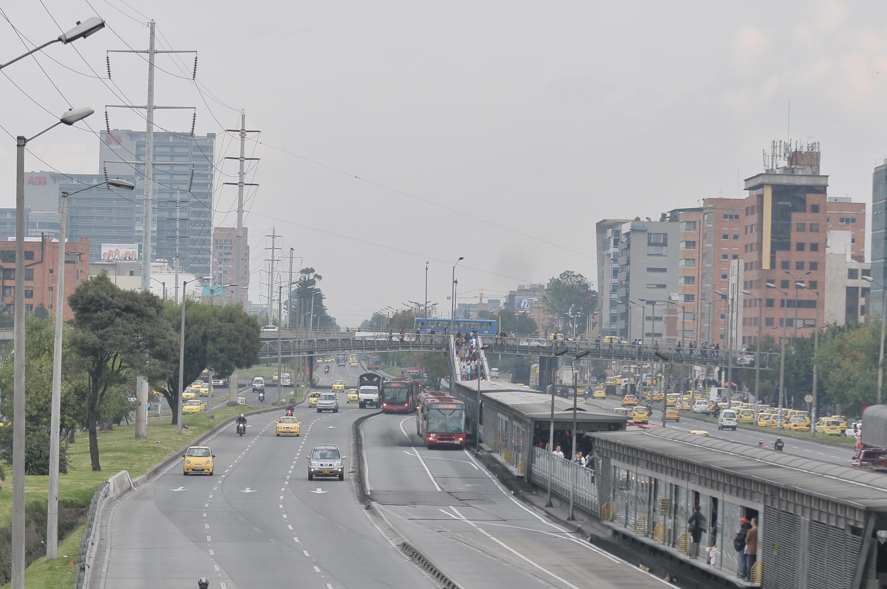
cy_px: 415
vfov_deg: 9.1
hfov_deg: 13.7
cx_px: 354
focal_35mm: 150
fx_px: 3691
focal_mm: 70
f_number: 3.5
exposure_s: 1/640
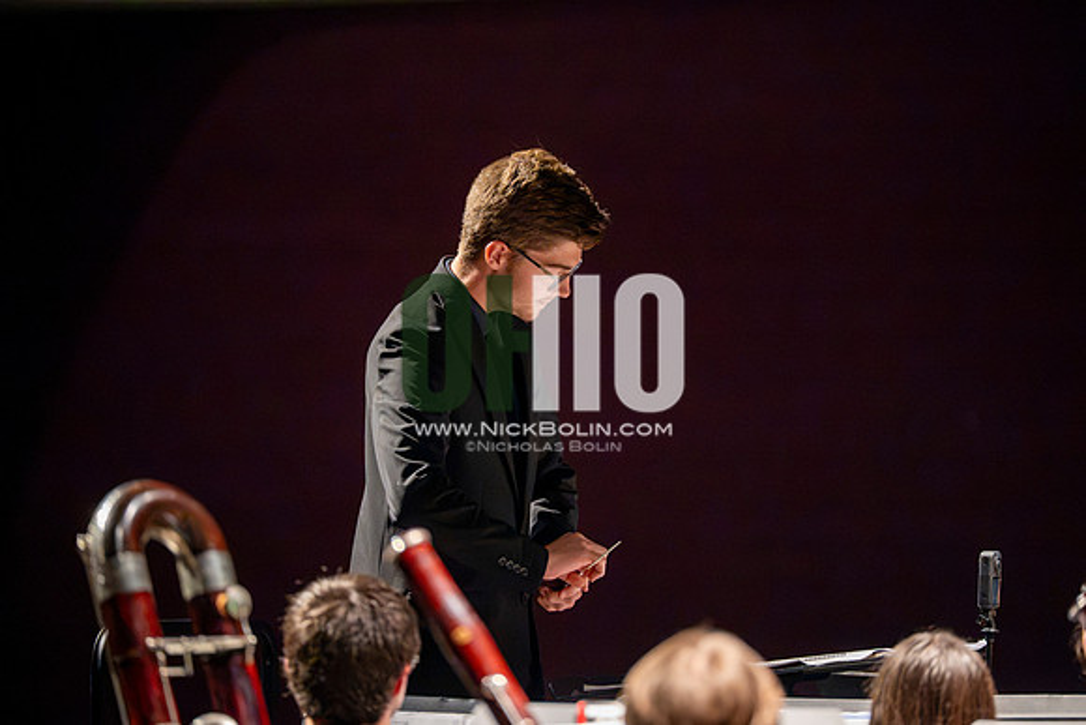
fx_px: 6034
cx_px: 543
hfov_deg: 10.3
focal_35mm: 200
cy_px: 362
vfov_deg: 6.9
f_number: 2.8
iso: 12800
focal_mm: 200
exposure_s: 1/640
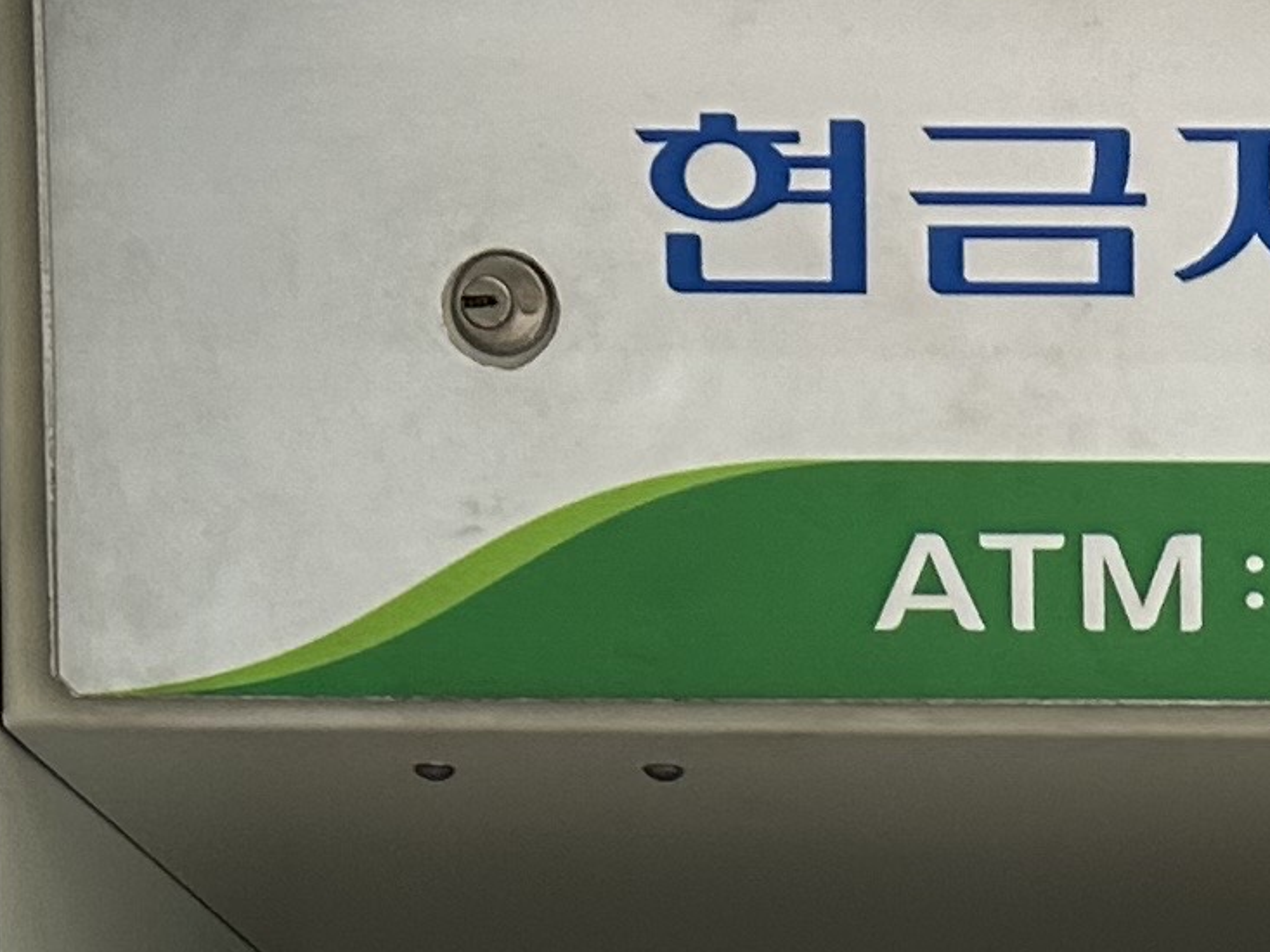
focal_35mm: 143
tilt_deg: -4.1
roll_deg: +0.1
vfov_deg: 9.2
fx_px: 5247
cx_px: 1518
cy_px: 2380
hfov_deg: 13.4
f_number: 1.5
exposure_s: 1/120
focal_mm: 5.7
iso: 100
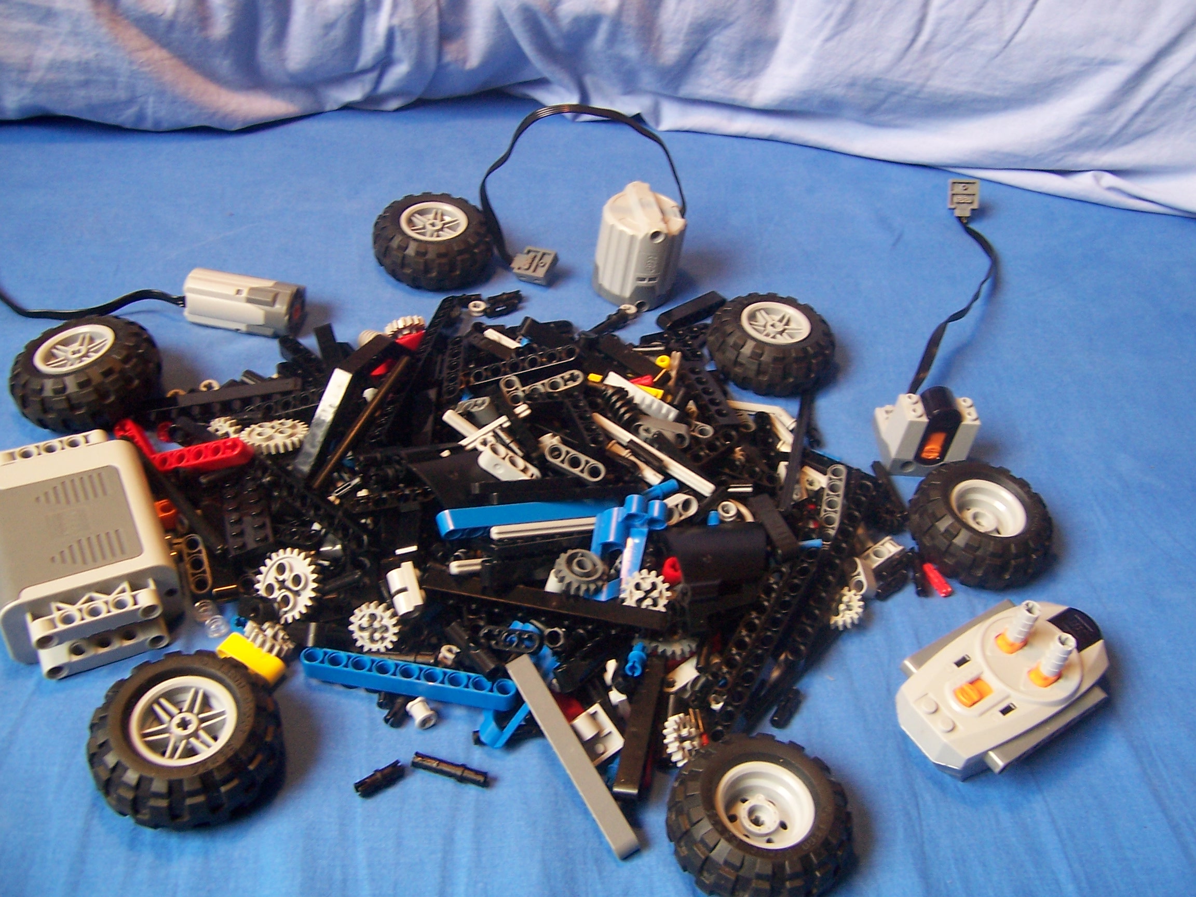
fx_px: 1140
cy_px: 448
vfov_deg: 42.9
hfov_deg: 55.4
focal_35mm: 33
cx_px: 598
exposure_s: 1/30
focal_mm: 5.5
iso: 140
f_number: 3.4
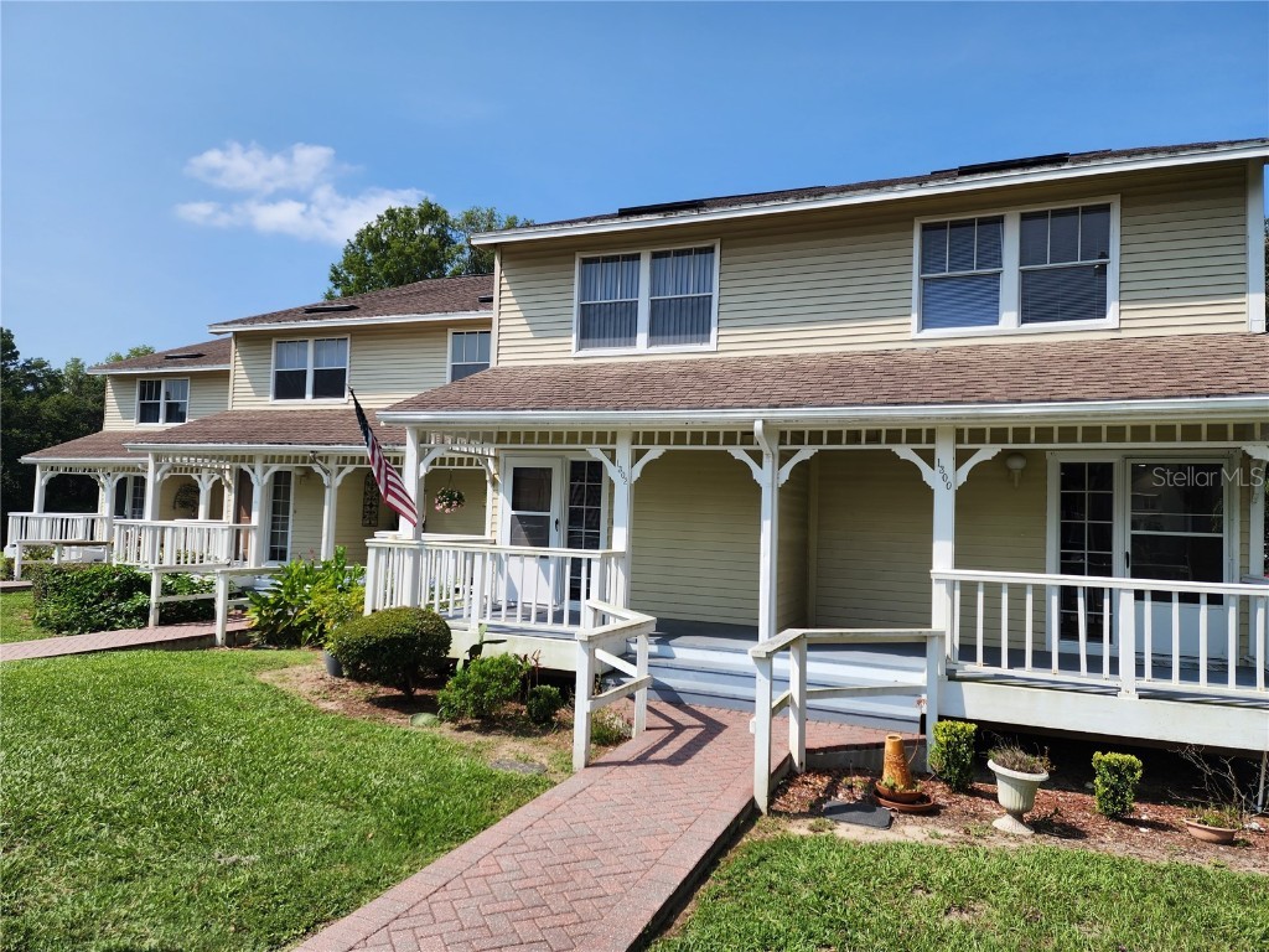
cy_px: 476
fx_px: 843
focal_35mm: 23
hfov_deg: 73.9
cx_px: 634
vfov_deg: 58.9
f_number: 1.8
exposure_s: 1/1078
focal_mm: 6.4
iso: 12
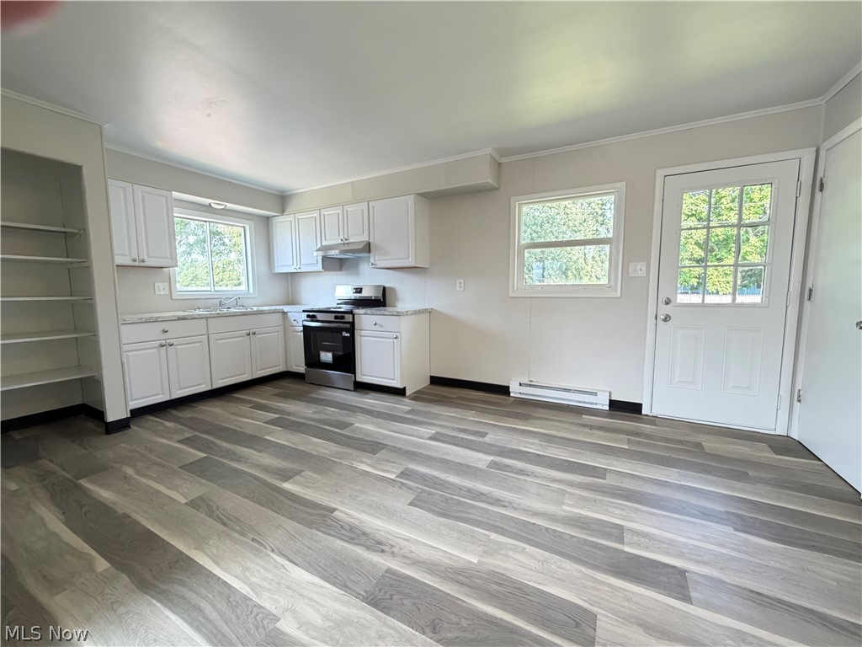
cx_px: 431
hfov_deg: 102.1
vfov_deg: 85.7
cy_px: 324
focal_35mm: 14
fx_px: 349
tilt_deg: -7.3
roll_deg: +0.7
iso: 320
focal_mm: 2.22
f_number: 2.2
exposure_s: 1/120
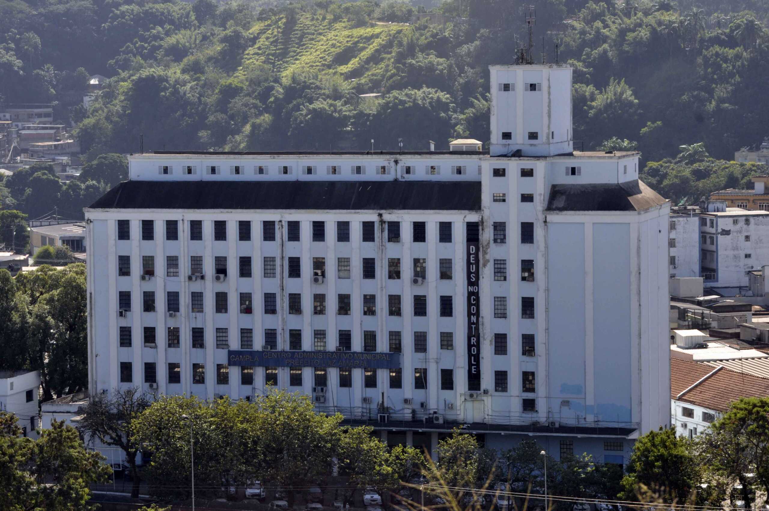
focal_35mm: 117
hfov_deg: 17.5
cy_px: 256
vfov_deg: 11.7
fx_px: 2496
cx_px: 384
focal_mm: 78
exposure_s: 1/200
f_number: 13
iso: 400
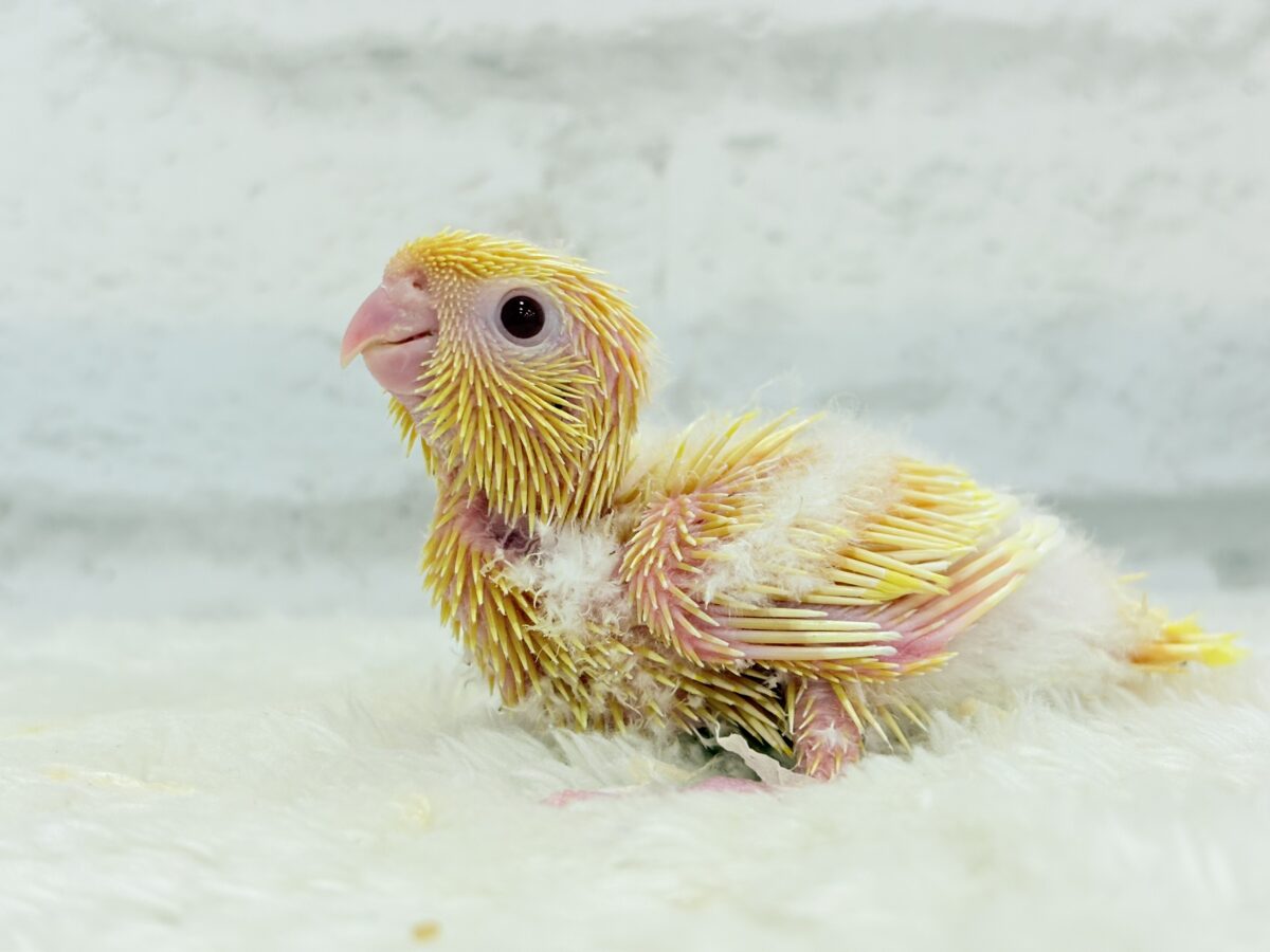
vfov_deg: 28.0
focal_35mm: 52
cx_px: 635
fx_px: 1908
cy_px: 476
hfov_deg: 36.8
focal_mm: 5.96
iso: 64
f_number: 1.6
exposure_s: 1/100
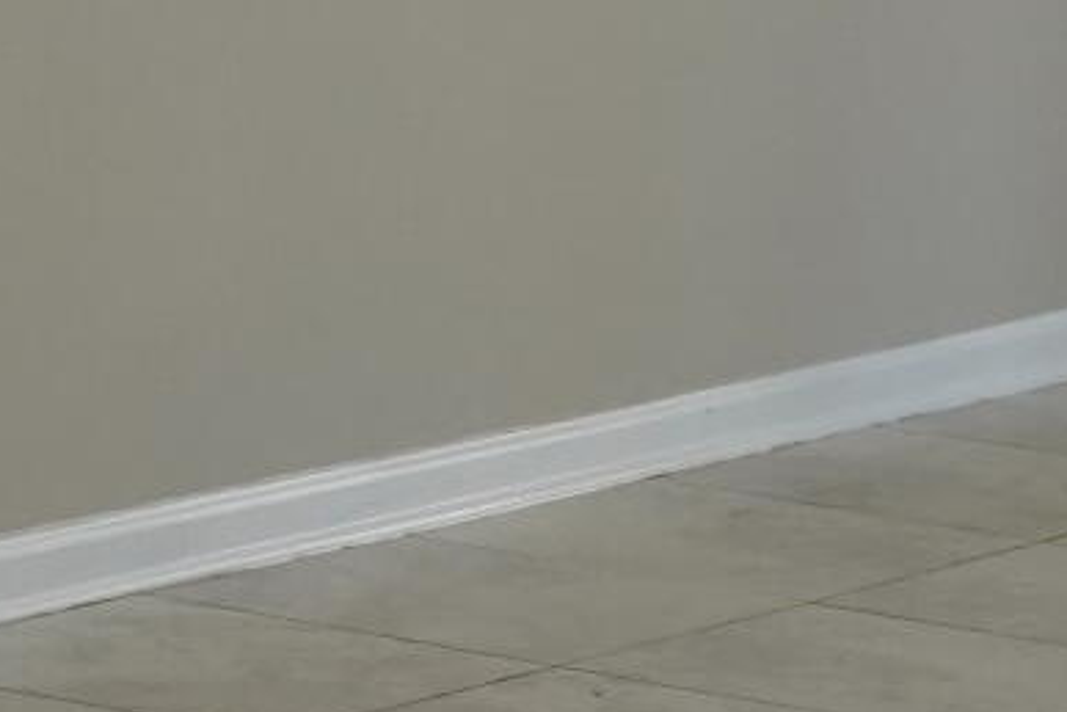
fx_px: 8032
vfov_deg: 5.1
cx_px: -33
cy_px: -47
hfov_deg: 7.6
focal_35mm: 271
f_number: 11
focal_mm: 35
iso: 1600
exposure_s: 1/60
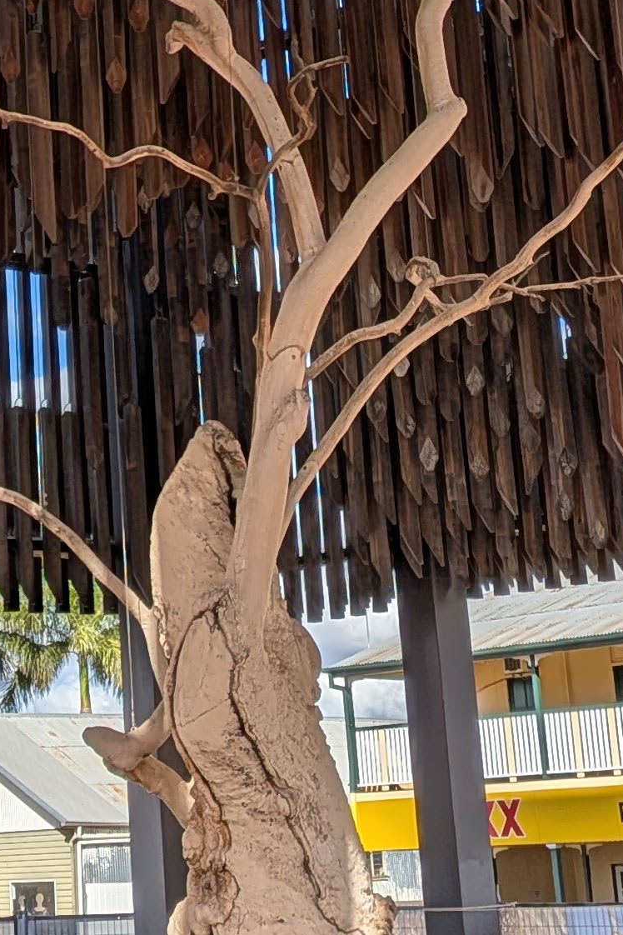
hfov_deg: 15.1
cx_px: 32
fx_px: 2310
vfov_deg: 22.6
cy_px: 192
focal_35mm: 89
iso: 26
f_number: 1.7
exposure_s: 1/2066
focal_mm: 4.53
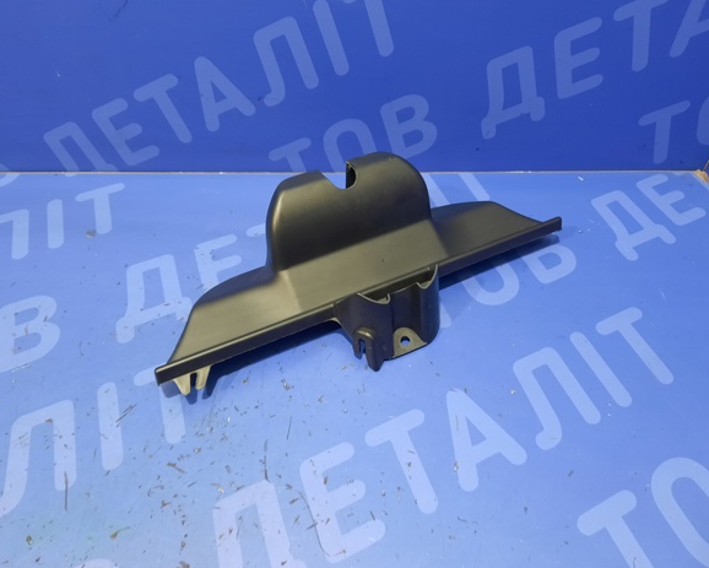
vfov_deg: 53.2
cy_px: 277
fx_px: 567
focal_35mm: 27
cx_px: 346
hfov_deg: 64.0
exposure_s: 1/25
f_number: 2
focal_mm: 4.6
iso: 320
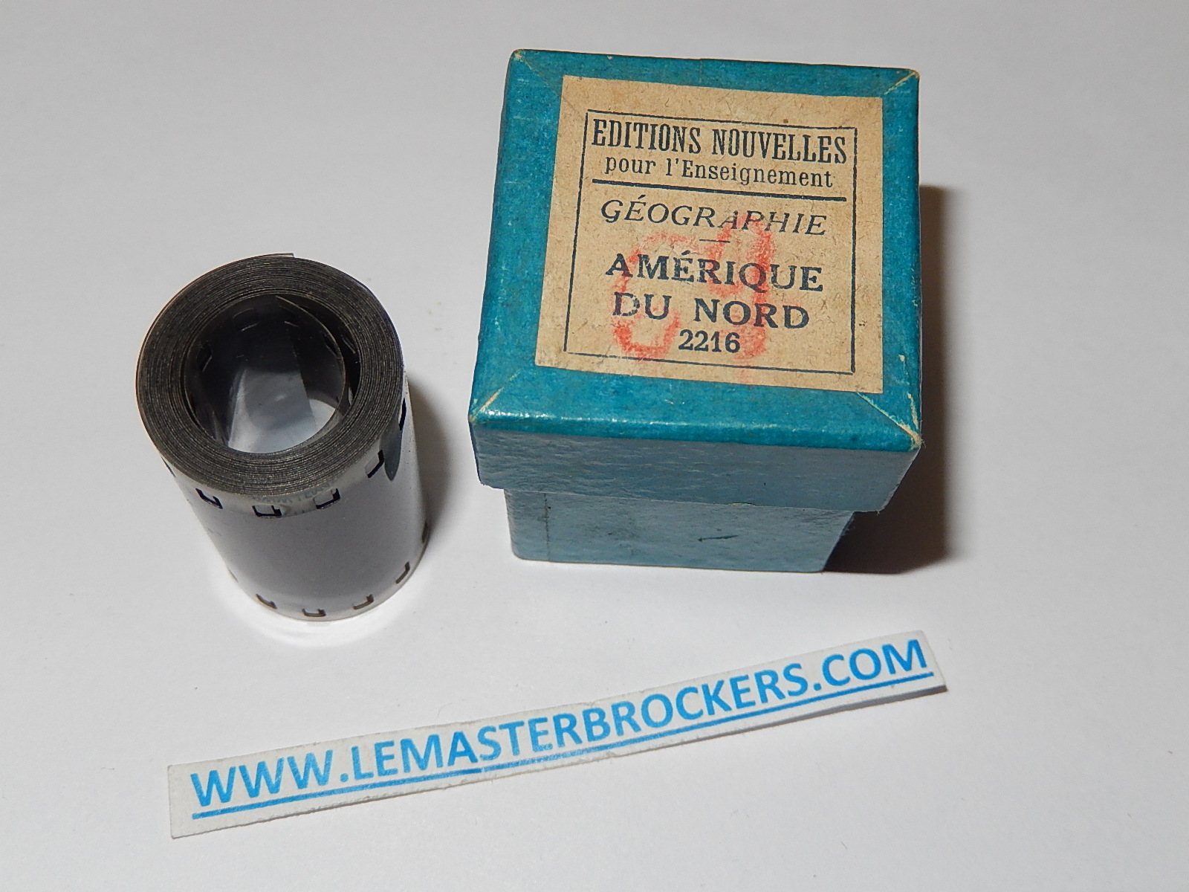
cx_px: 594
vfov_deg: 32.2
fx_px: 1546
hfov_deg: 42.1
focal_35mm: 45
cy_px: 446
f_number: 8.6
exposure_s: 1/30
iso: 200
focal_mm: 8.1
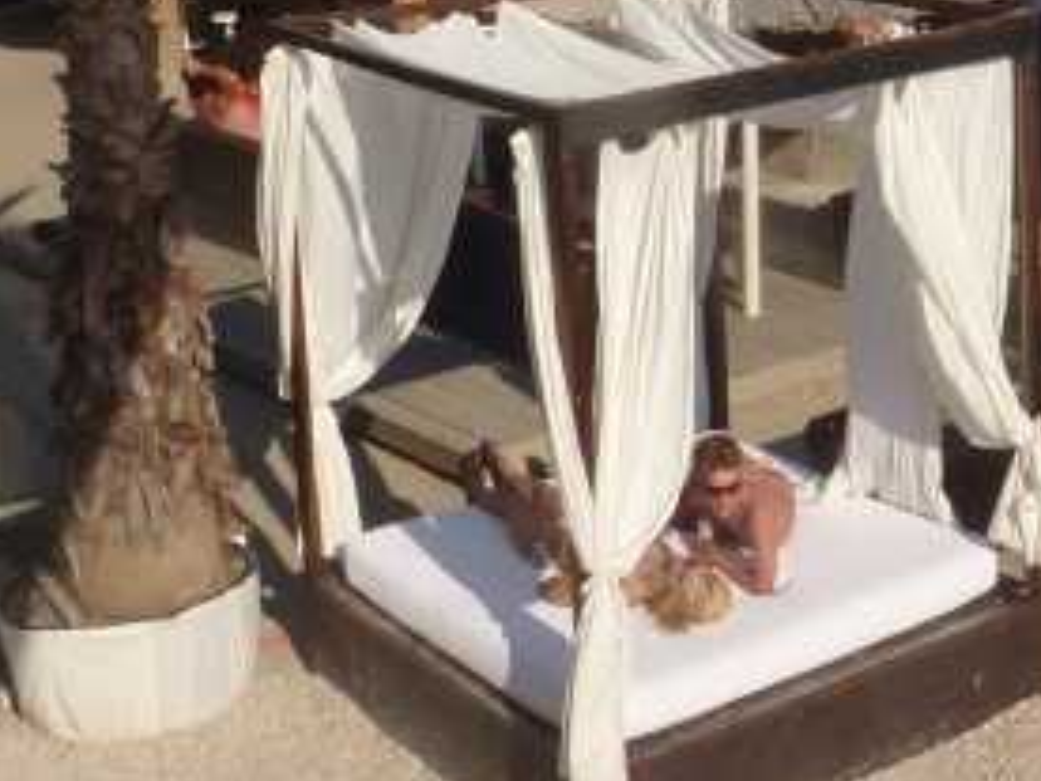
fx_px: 1744
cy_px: -26
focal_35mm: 58
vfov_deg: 24.0
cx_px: 1075
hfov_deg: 30.5
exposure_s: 1/800
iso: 100
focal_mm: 4.1
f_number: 5.6
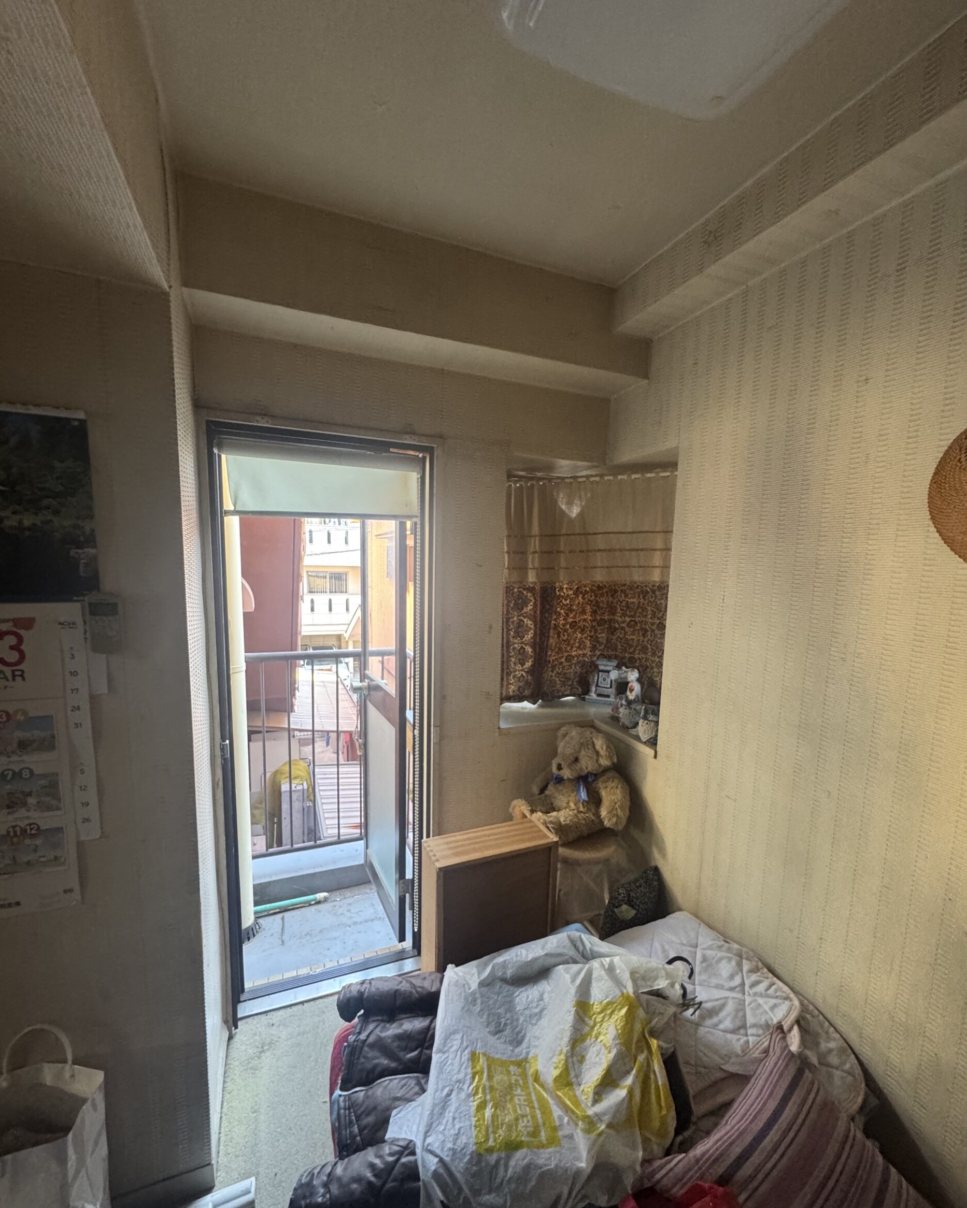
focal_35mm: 15
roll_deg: -1.0
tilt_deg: -5.9
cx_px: 488
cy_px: 632
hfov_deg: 84.0
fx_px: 537
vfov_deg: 96.7
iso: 320
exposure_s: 1/50
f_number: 2.2
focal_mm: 2.22
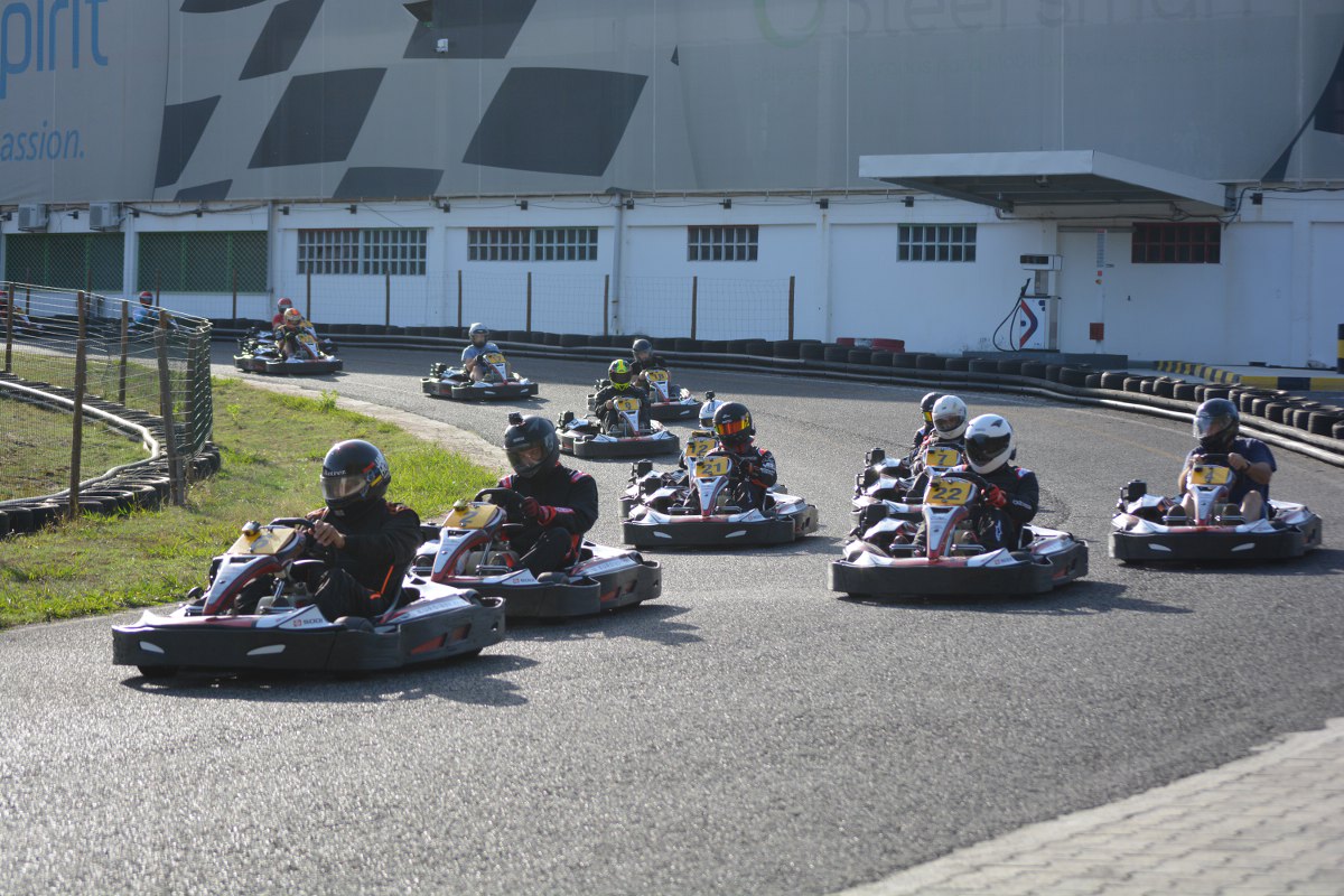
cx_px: 672
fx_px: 3080
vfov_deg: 16.6
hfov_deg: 24.6
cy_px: 448
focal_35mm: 82
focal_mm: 55
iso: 400
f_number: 5
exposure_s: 1/1250
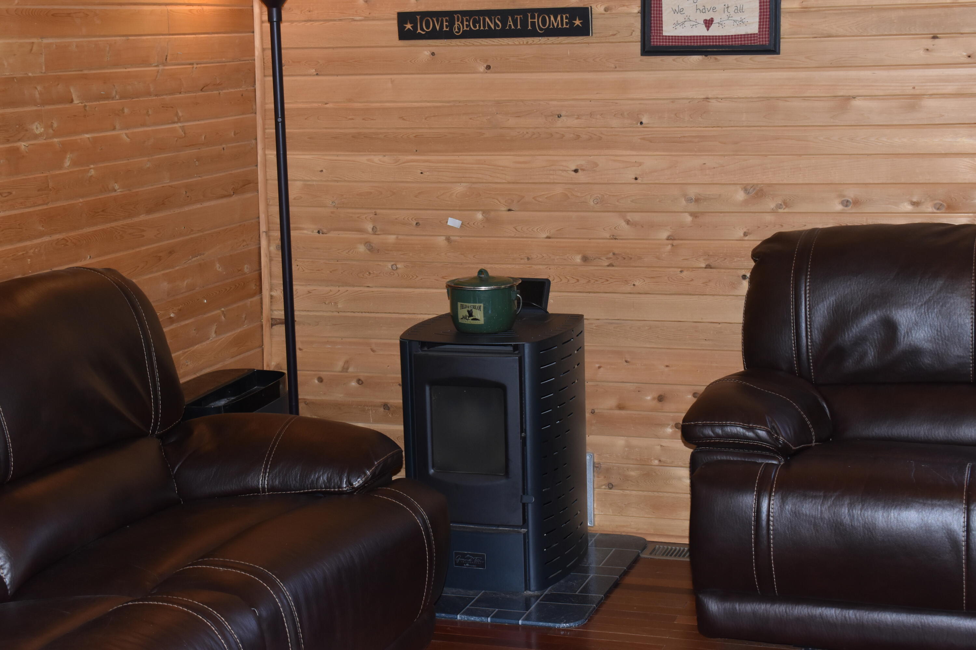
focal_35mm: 60
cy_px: 325
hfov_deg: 33.4
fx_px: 1627
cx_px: 488
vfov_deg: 22.6
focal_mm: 40
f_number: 8
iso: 800
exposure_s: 1/60
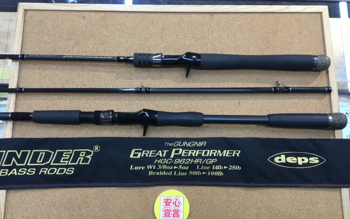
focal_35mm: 33
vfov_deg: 38.3
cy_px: 114
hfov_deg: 58.1
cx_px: 175
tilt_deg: -78.5
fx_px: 315
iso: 50
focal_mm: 3.3
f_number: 2.4
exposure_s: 1/30
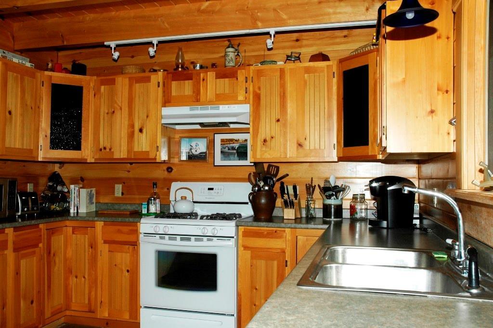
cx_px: 246
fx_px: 493
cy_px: 164
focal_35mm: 36
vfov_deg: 36.8
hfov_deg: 53.2
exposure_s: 1/125
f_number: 10
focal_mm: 24
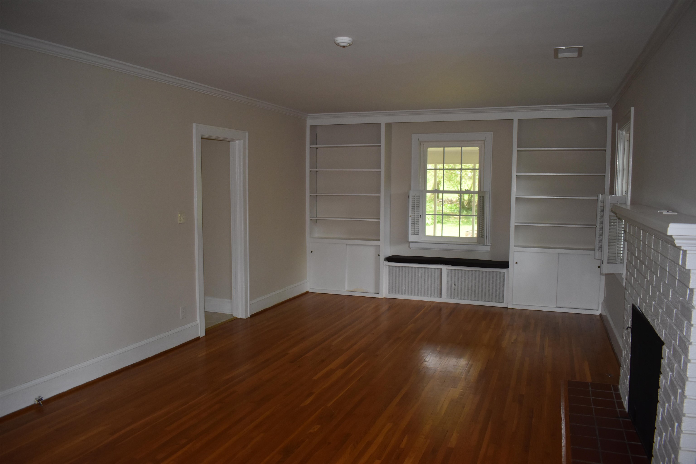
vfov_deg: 47.9
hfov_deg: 67.4
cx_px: 348
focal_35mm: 27
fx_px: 522
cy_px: 232
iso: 800
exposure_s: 1/200
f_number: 3.5
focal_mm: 18
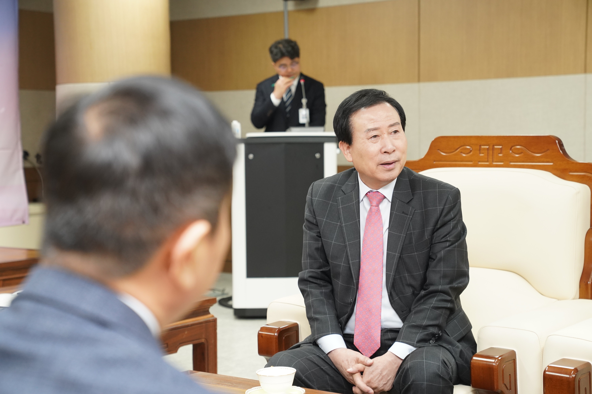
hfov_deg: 28.8
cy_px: 197
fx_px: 1151
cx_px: 296
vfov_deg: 19.5
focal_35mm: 70
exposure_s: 1/160
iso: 2500
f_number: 4
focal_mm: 70
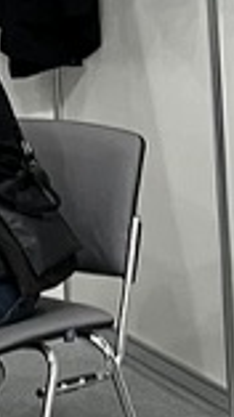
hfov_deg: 6.2
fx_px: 2046
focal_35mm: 185
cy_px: -88
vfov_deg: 11.4
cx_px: -346
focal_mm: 5.7
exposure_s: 1/50
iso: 125
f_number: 1.5
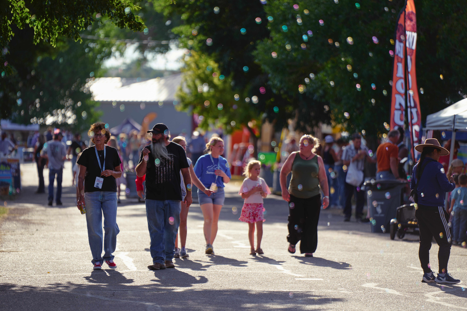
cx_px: 234
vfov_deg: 6.8
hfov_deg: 10.2
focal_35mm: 201
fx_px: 2607
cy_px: 156
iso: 50
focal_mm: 200
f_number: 2.8
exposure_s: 1/800
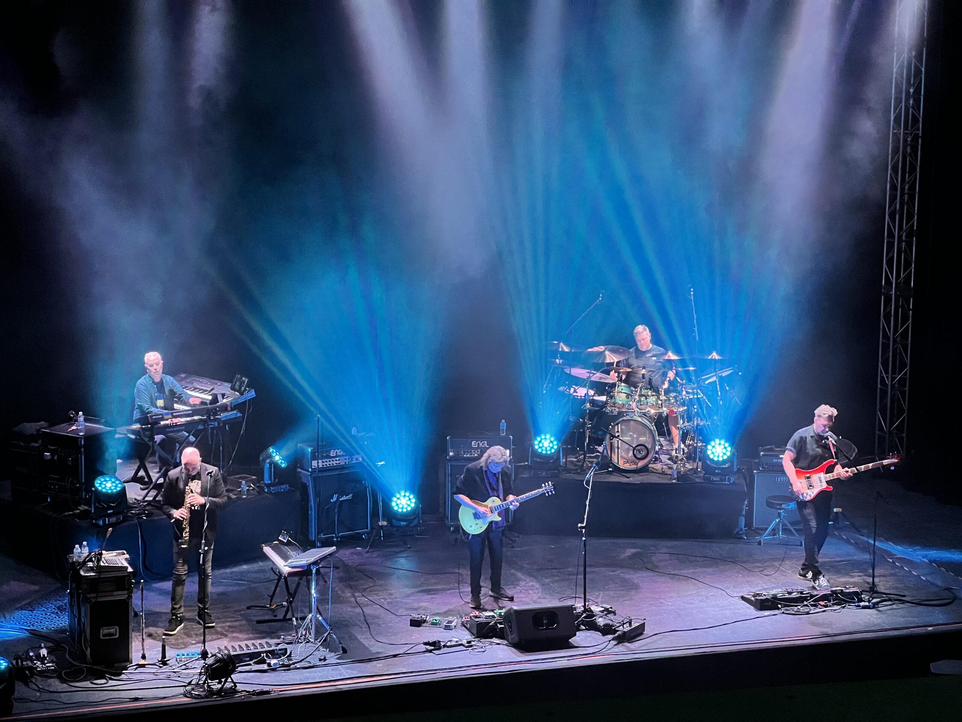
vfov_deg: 19.1
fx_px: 2140
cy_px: 361
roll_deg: -1.0
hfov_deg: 25.3
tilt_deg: -10.3
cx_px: 481
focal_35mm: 77
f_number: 2.8
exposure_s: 1/60
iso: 500
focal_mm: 9
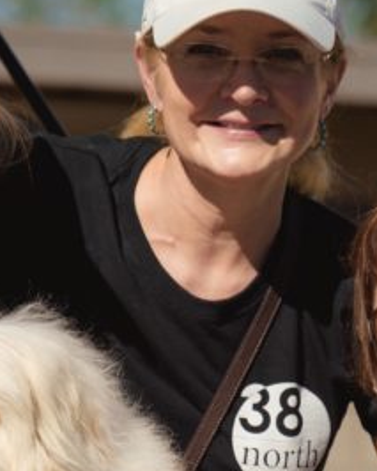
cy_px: 442
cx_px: 184
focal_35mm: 524
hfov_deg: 3.0
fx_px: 7304
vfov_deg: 3.7
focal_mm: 145
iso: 90
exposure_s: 1/1250
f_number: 6.3
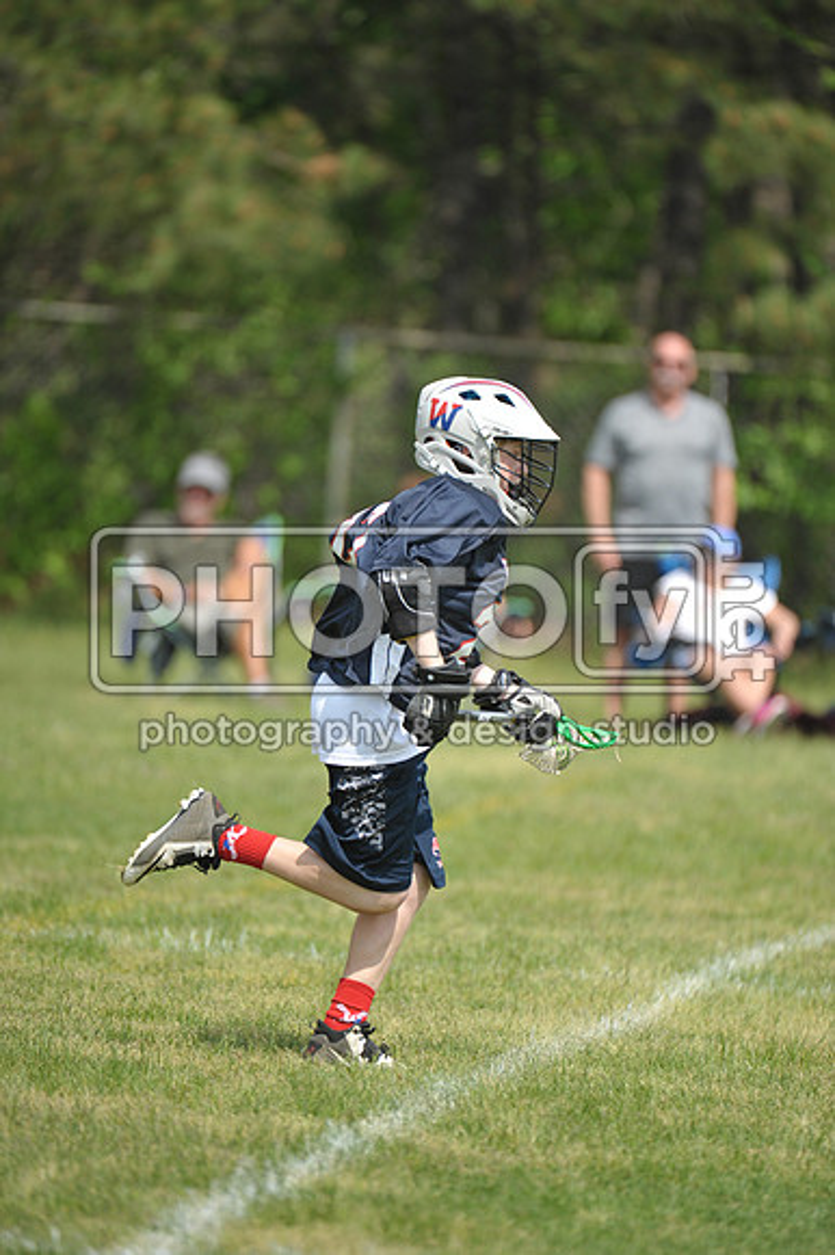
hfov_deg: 3.6
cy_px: 628
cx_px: 418
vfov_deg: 5.4
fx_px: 13236
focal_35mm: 380
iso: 640
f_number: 4
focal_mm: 380
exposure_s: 1/3200
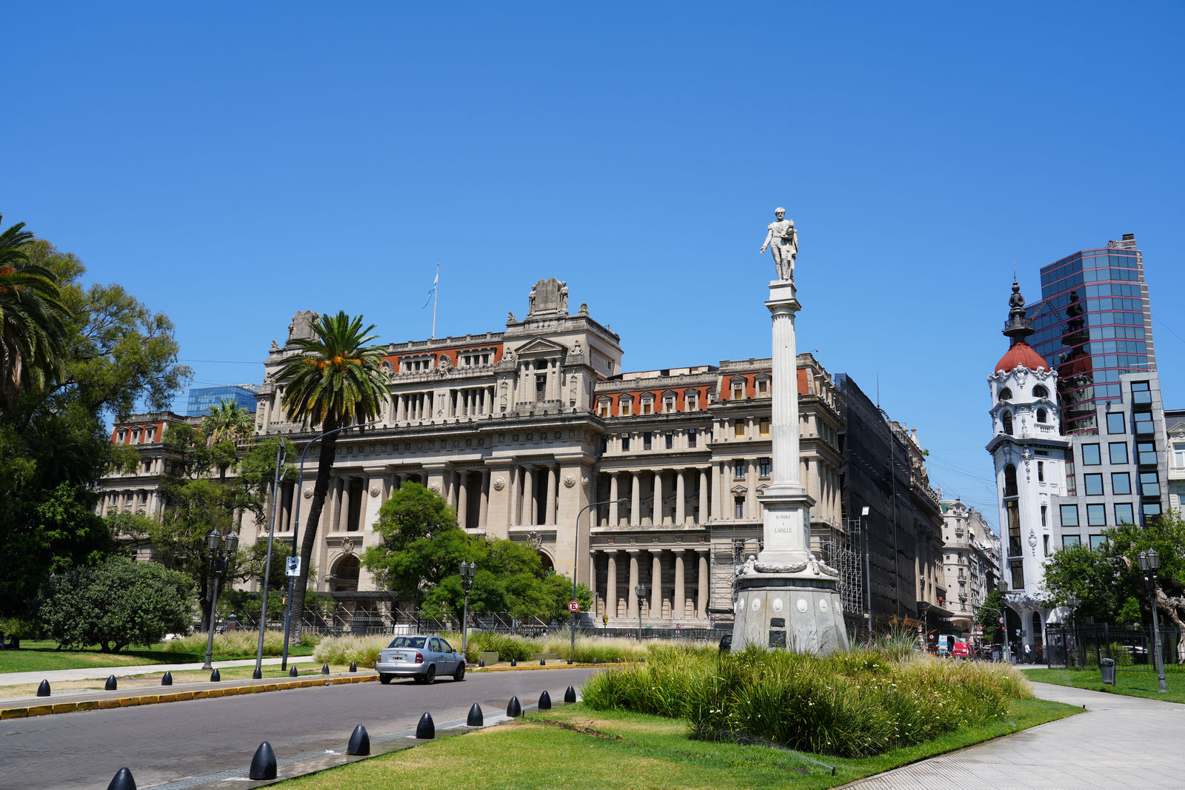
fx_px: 1020
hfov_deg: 60.3
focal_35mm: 31
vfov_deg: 42.3
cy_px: 395
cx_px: 592
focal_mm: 31
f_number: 10
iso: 100
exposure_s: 1/160
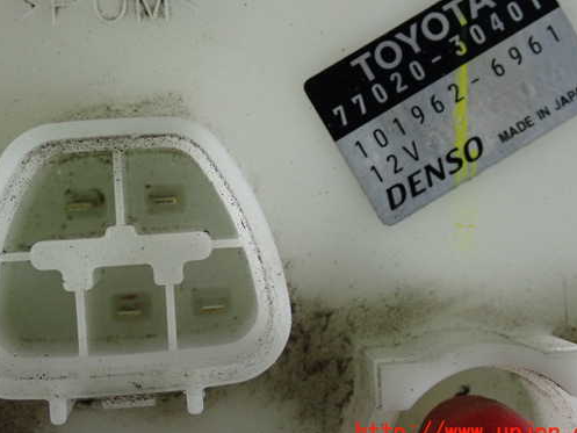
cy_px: 187
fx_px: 1167
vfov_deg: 21.0
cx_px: 269
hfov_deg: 27.8
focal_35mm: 70
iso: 640
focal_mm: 10.35
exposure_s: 1/125
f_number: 3.5
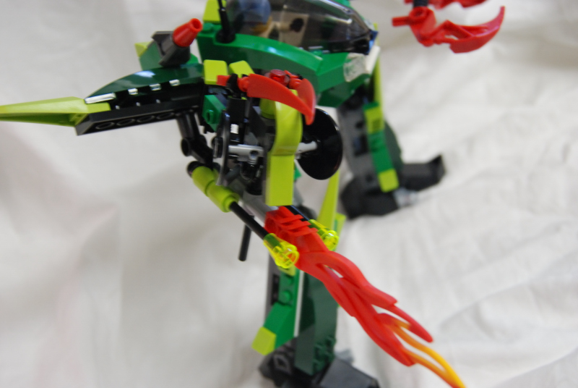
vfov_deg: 28.2
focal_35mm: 48
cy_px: 194
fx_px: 772
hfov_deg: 41.1
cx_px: 289
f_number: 6.3
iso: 800
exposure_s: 1/15
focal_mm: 32
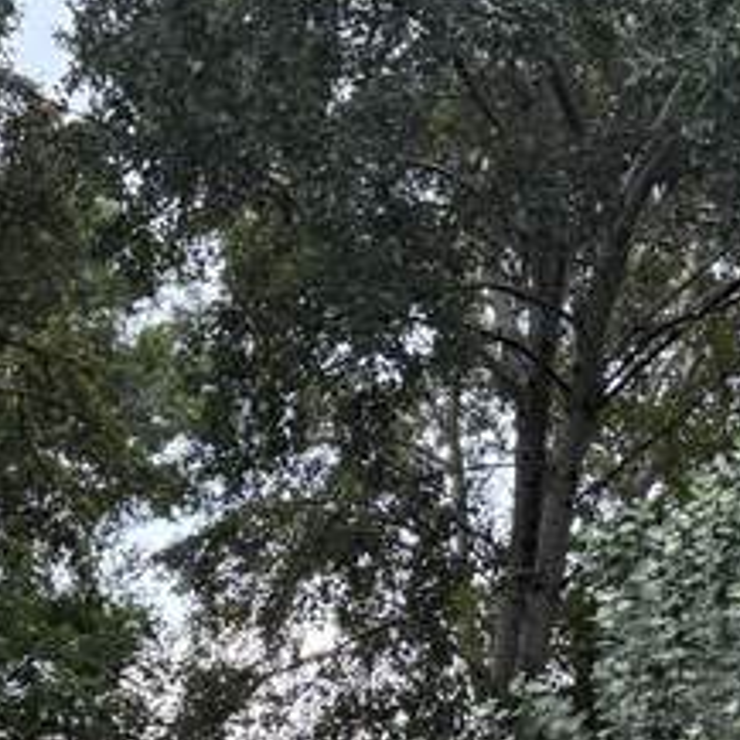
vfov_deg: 16.4
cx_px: 324
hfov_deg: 18.5
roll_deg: -2.6
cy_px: 1207
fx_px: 2273
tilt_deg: -2.9
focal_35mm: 94
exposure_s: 1/757
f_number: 1.78
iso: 100
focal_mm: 6.76
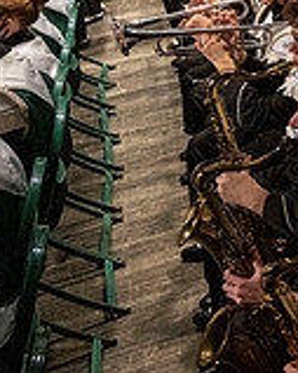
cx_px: 627
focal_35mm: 82
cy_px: 50
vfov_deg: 22.8
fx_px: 905
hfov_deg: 14.7
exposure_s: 1/500
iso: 2500
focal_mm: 24
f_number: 4
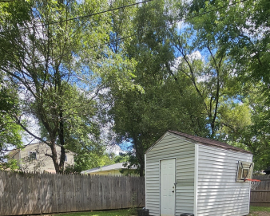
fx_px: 200
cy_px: 227
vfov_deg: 45.6
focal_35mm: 25
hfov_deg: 67.8
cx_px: 150
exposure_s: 1/895
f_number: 2.2
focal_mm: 2.2
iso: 50
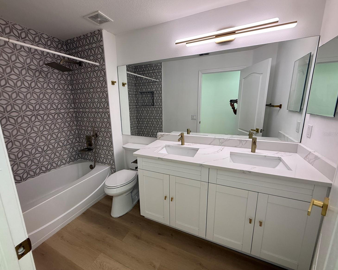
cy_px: 134
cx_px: 159
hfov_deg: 96.7
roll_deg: +0.6
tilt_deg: -11.8
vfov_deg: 84.0
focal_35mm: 15
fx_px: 150
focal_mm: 2.22
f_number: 2.2
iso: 100
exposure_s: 1/120
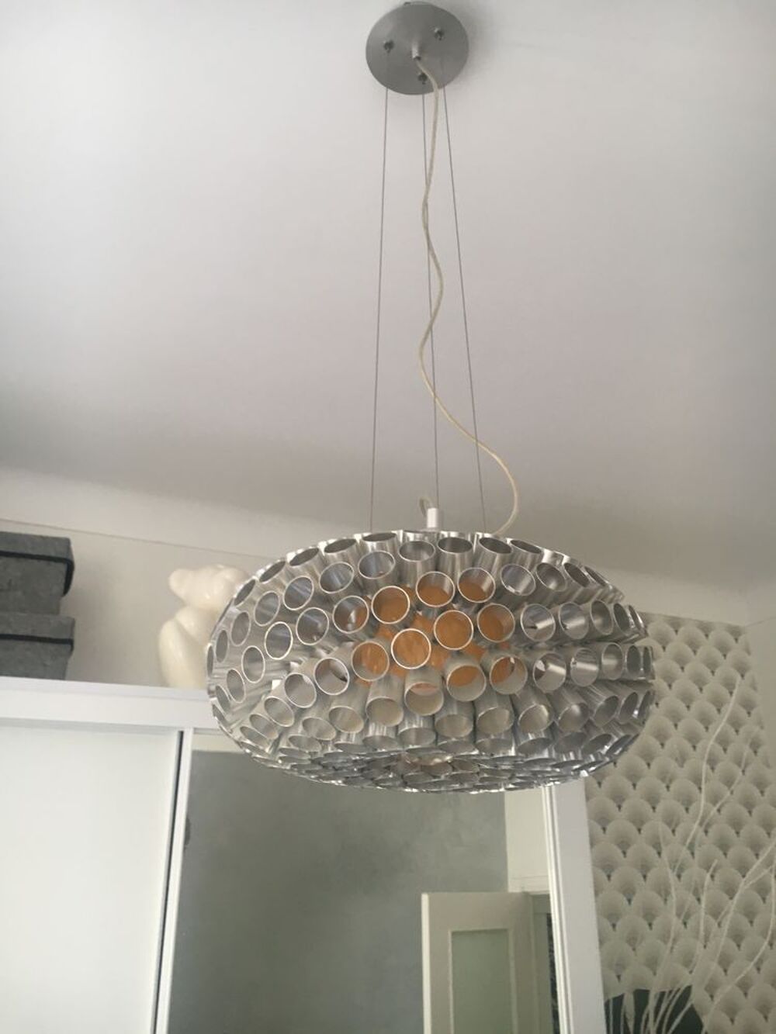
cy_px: 517
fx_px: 867
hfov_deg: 48.2
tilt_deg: +27.4
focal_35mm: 29
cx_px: 388
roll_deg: -0.3
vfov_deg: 61.7
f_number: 2.2
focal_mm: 4.15
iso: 80
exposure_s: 1/33
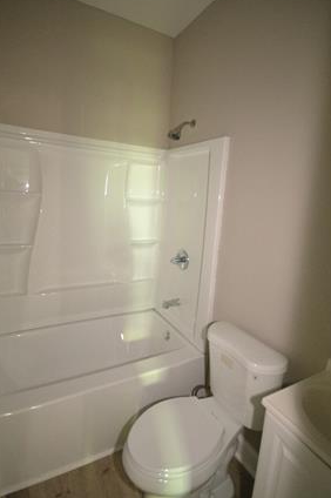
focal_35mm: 17
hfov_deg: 70.3
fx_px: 235
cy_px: 227
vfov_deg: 93.1
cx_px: 161
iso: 3200
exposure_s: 1/60
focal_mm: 10
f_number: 4
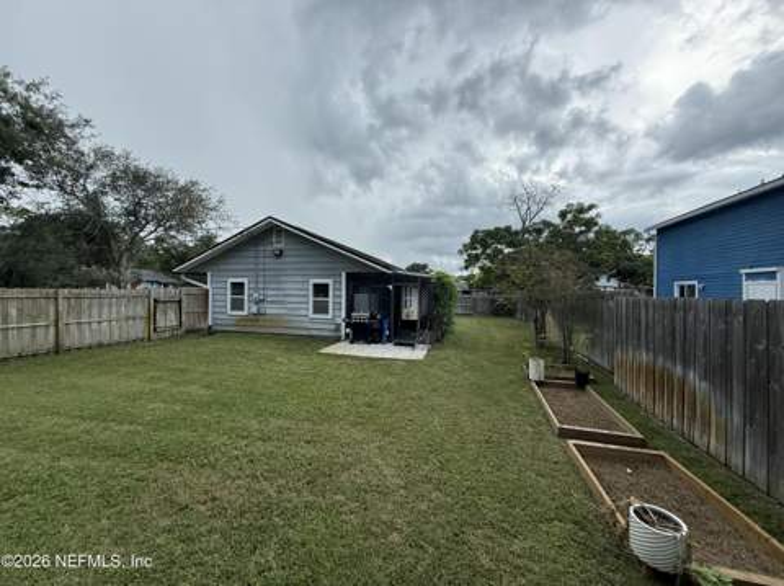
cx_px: 392
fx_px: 317
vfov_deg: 85.6
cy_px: 293
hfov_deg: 102.1
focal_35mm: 14
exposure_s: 1/506
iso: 50
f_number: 2.2
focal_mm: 2.22
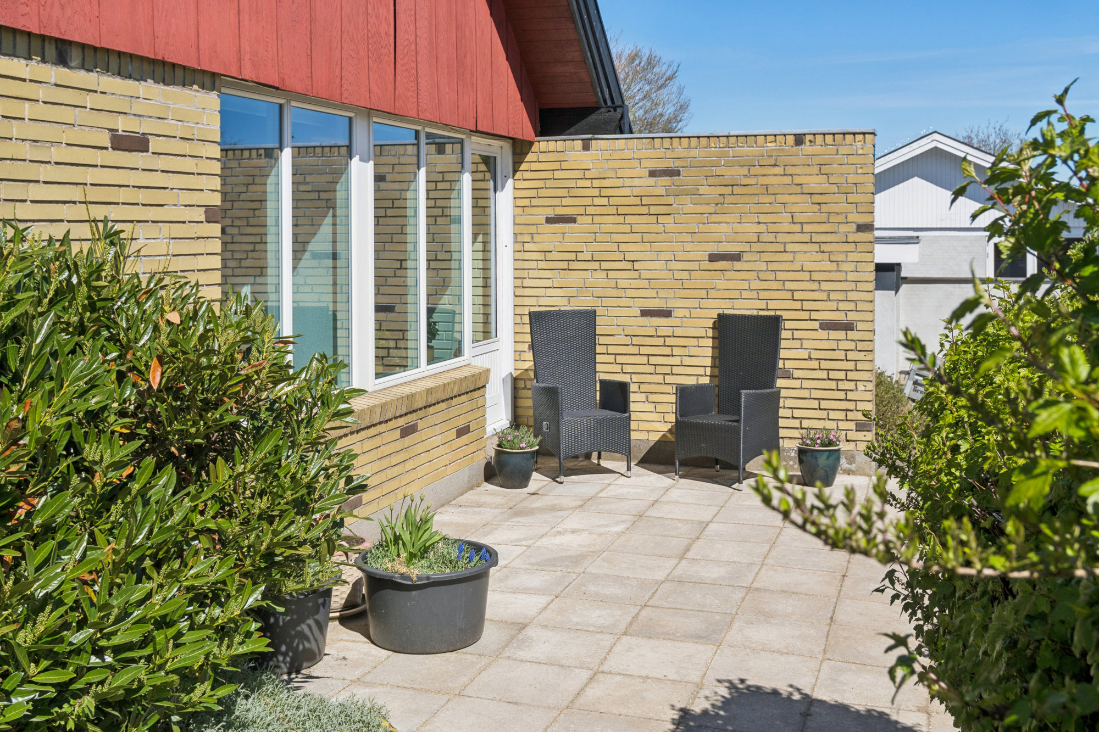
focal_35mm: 38
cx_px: 550
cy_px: 366
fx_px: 1145
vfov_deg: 35.5
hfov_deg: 51.3
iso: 200
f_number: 8
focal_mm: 25
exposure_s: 1/800
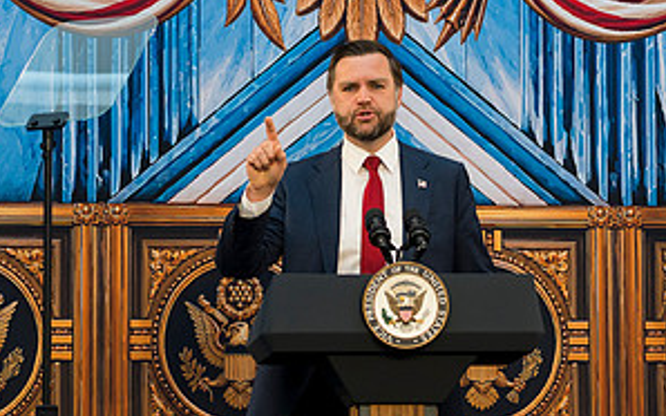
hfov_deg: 8.6
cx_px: 402
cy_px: 130
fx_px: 4427
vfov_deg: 5.4
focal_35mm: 244
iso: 320
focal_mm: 82
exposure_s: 1/320
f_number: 2.8
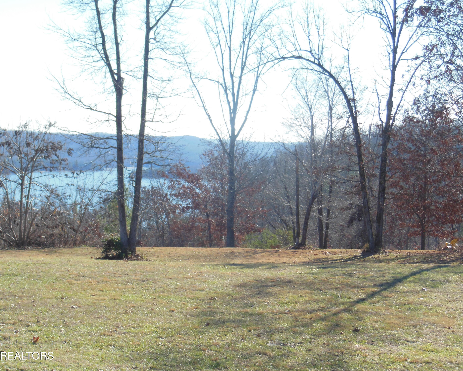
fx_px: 1151
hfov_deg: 22.7
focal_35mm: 84
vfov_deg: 18.3
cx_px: 224
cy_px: 186
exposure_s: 1/250
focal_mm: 14.3
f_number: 5.4
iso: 125
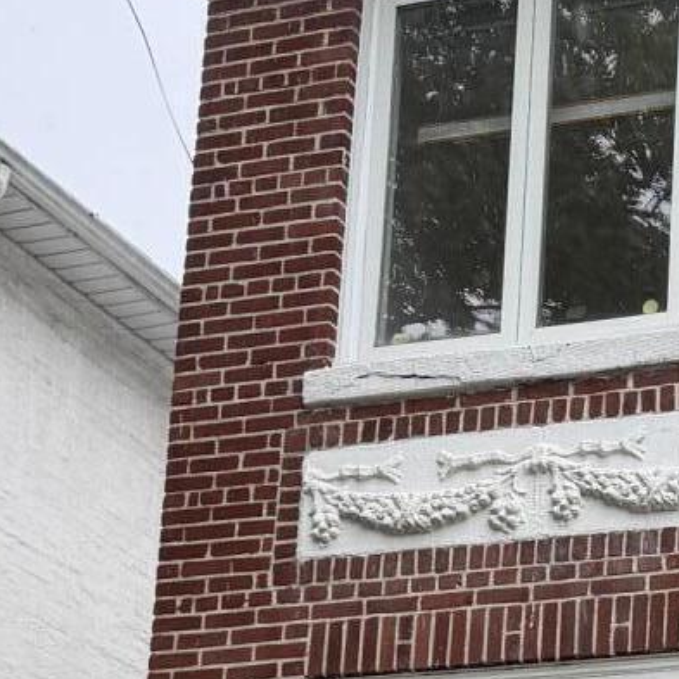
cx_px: 860
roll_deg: -2.1
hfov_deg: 15.4
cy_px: 879
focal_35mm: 108
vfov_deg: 15.4
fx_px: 2397
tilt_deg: +13.6
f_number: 1.78
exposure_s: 1/464
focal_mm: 6.76
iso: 100
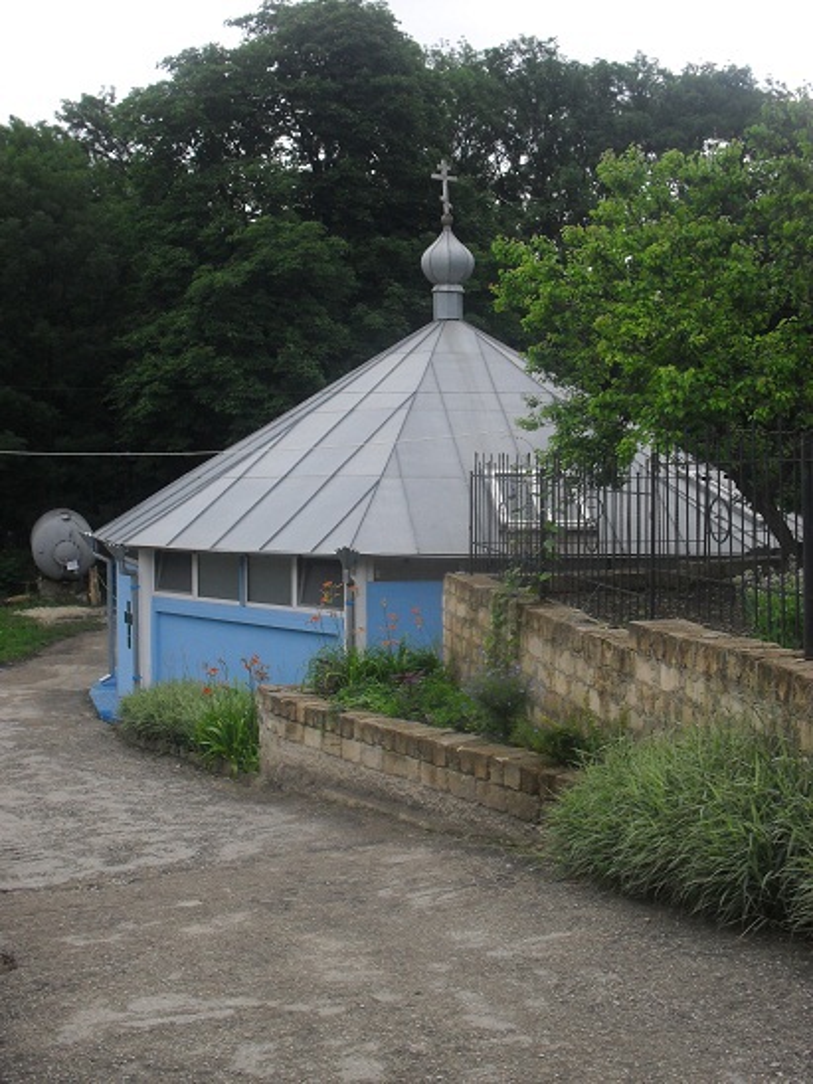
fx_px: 1096
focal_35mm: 35
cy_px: 542
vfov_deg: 52.6
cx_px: 406
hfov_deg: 40.7
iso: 100
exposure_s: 1/90
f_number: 8.4
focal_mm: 6.3
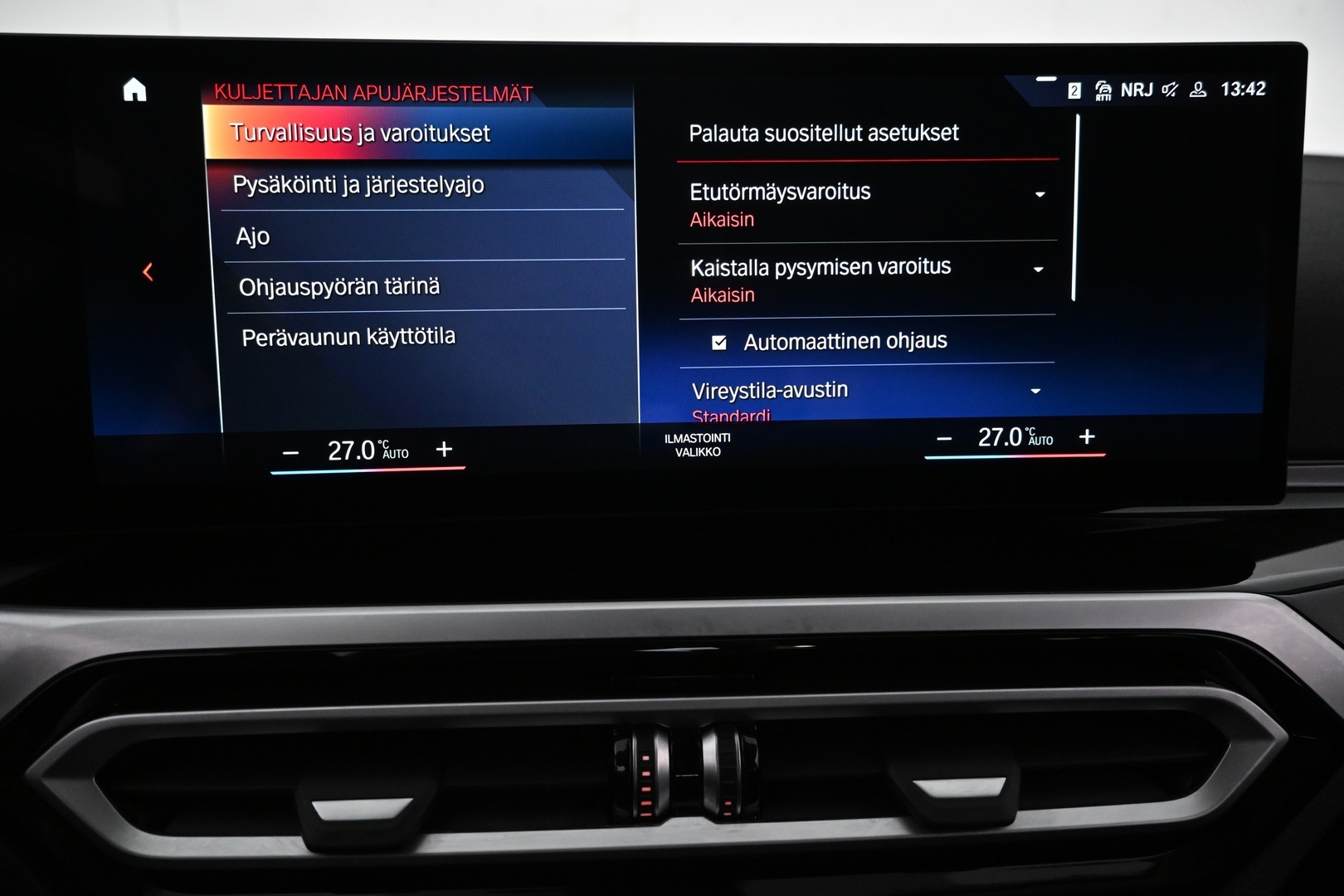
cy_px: 448
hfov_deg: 73.7
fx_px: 896
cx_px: 672
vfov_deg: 53.1
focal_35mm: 24
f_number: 3.5
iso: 2200
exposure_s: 1/125
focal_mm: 16
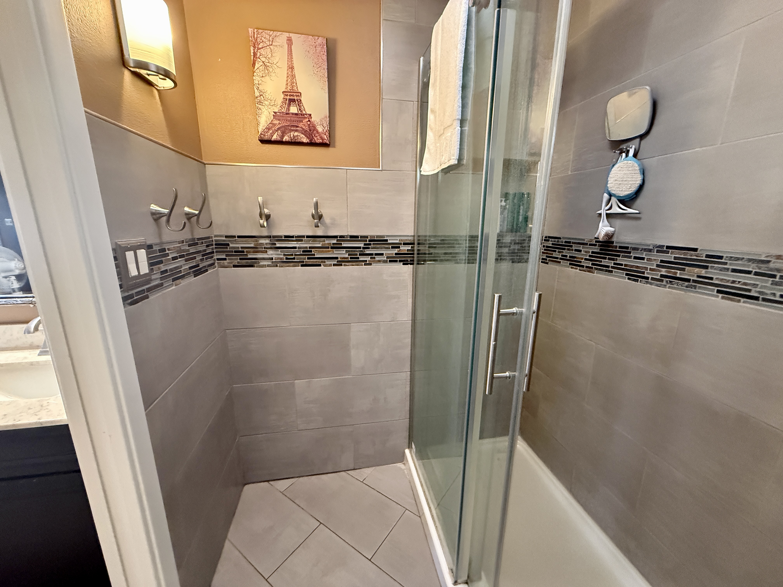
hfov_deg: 102.1
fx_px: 317
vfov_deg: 85.7
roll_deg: -1.5
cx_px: 392
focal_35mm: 14
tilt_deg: -13.4
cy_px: 294
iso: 800
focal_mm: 2.22
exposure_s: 1/60
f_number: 2.2
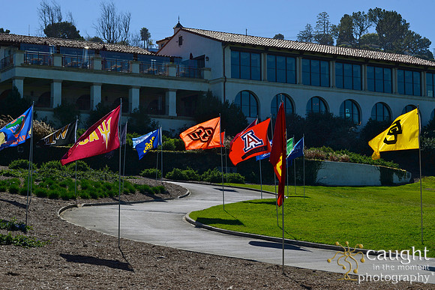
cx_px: 218
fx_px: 967
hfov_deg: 25.4
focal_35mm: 80
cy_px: 145
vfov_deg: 17.1
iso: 250
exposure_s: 1/800
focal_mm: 80
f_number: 14
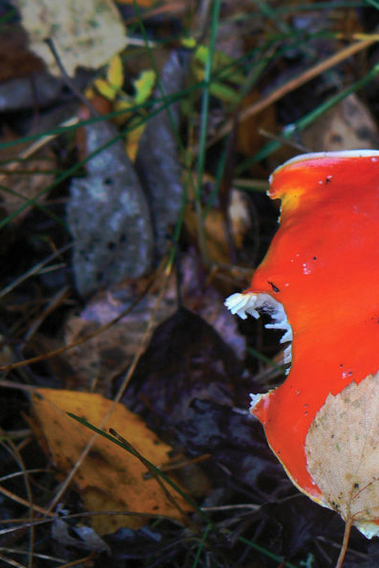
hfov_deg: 11.9
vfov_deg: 17.9
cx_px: 346
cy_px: 267
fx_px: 1798
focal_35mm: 114
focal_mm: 12.2
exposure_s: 1/30
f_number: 3.2
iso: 80
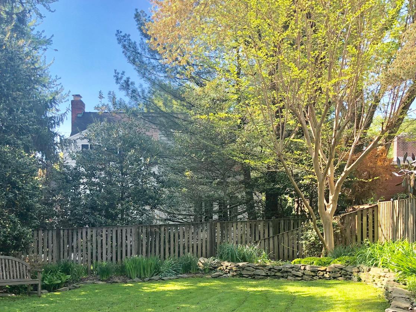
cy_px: 242
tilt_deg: -2.4
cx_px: 173
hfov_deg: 37.4
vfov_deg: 28.1
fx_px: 613
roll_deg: +0.3
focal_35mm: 51
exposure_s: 1/296
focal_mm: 4
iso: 20
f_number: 1.8
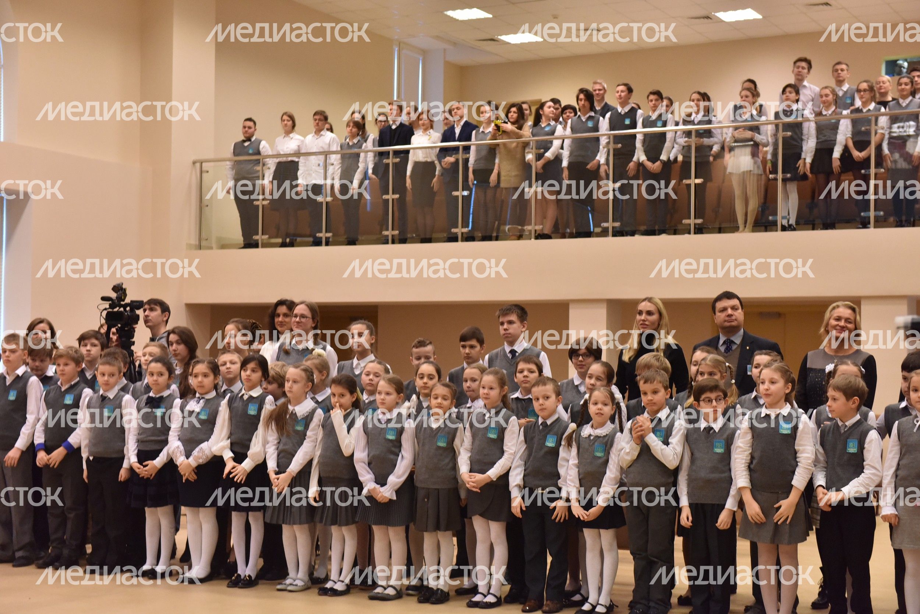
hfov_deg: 33.4
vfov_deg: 22.6
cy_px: 307
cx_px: 460
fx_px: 1534
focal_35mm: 60
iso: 2500
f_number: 4
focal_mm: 60
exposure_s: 1/160
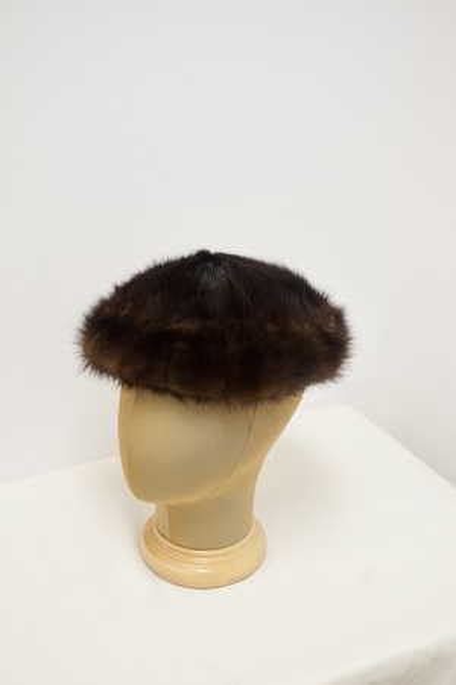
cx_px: 228
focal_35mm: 57
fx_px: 1083
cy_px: 342
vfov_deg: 35.1
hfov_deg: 23.8
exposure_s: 1/60
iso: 1600
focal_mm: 38
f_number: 7.1
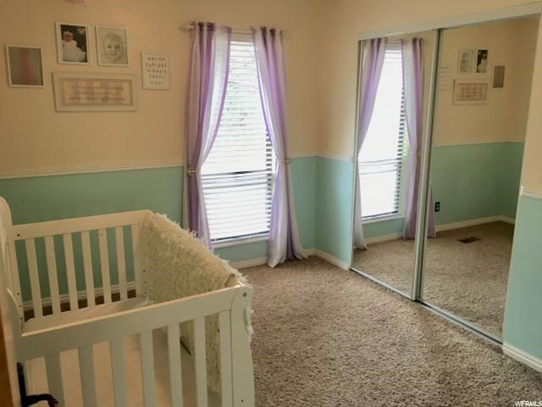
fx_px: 454
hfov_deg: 61.7
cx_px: 271
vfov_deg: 48.2
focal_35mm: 29
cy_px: 204
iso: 50
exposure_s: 1/30
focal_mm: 4.15
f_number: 2.2
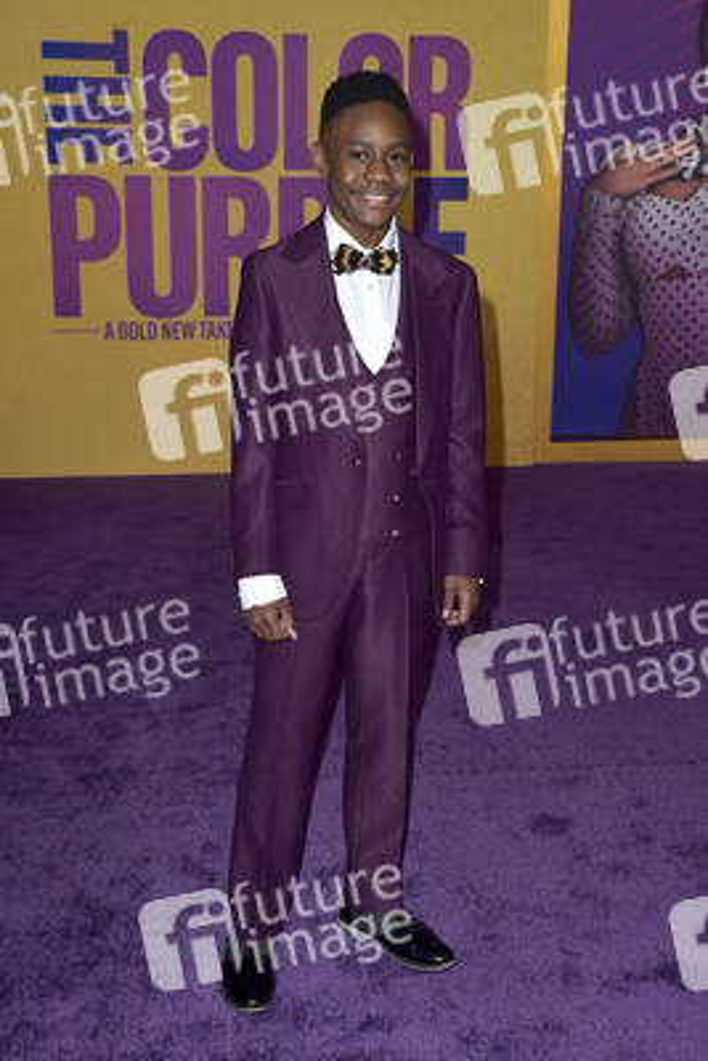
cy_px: 530
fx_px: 1415
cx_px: 354
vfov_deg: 41.1
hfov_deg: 28.1
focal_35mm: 48
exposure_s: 1/250
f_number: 6.3
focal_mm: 48
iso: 320
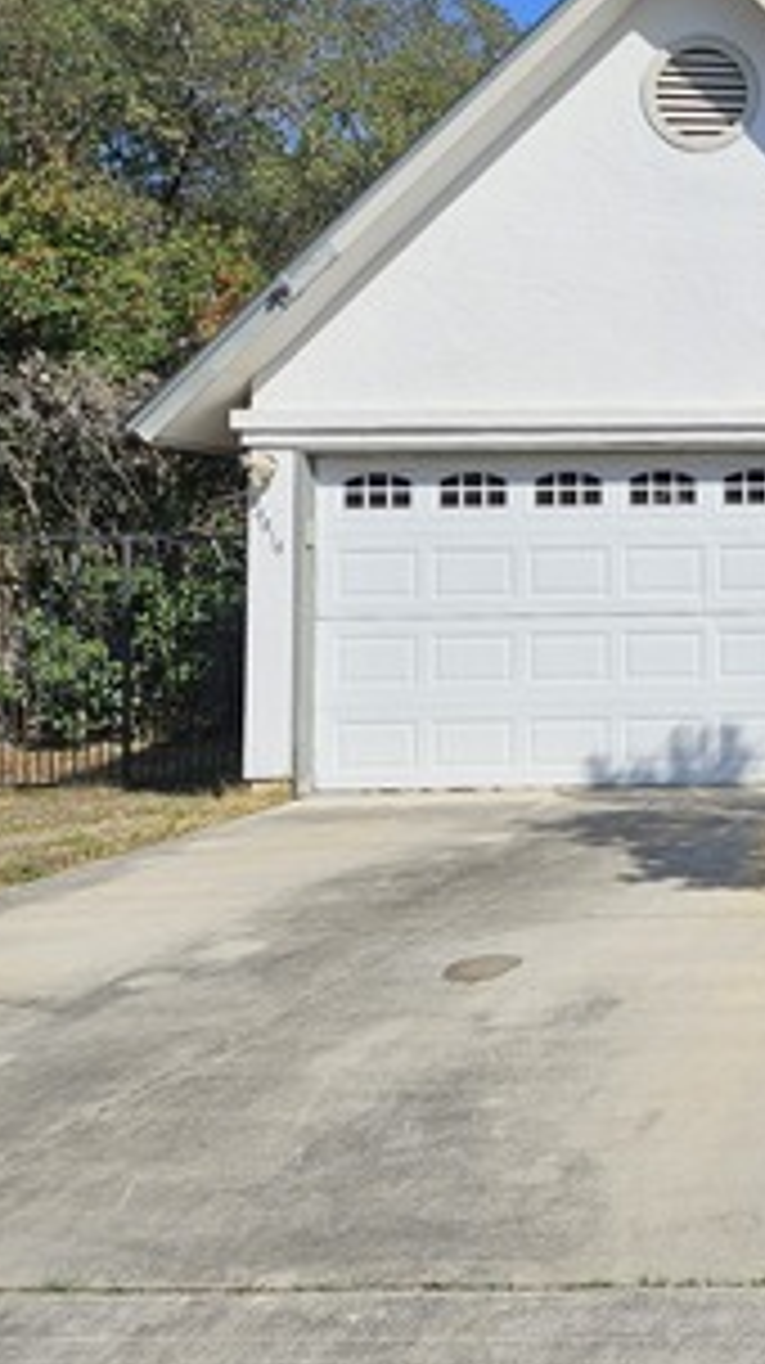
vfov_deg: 39.0
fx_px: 1915
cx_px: 1296
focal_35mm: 53
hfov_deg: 18.6
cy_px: 527
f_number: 1.8
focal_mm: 5.4
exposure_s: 1/3229
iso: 25
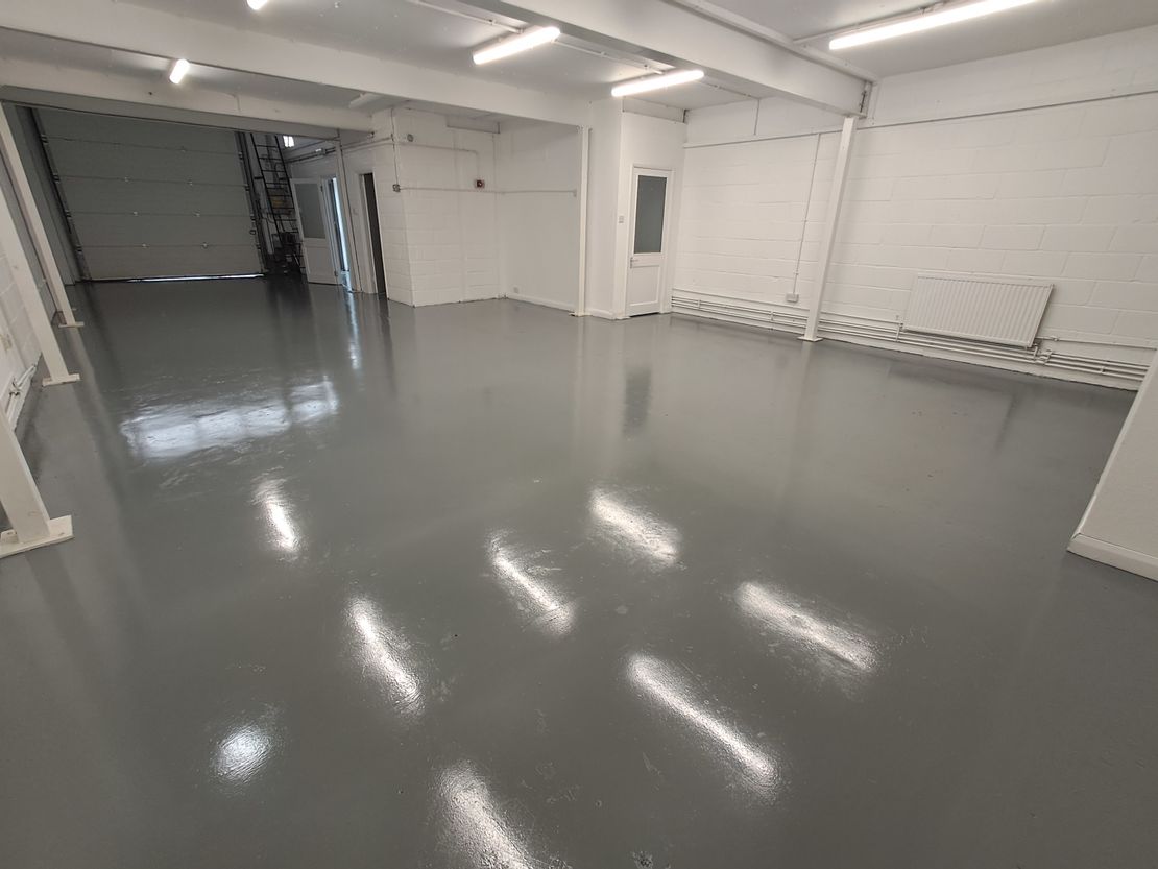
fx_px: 535
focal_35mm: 16
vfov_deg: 78.1
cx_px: 579
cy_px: 434
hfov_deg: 94.5
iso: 100
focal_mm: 1.64
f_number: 2.2
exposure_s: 1/50
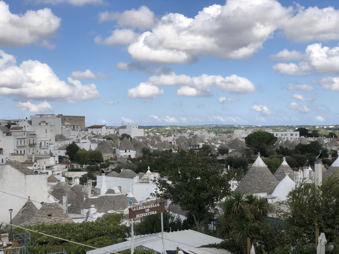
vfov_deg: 28.0
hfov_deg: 36.8
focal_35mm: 52
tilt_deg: +0.0
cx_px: 170
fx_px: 509
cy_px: 127
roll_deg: +1.2
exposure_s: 1/1567
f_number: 2.4
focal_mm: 6
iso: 16
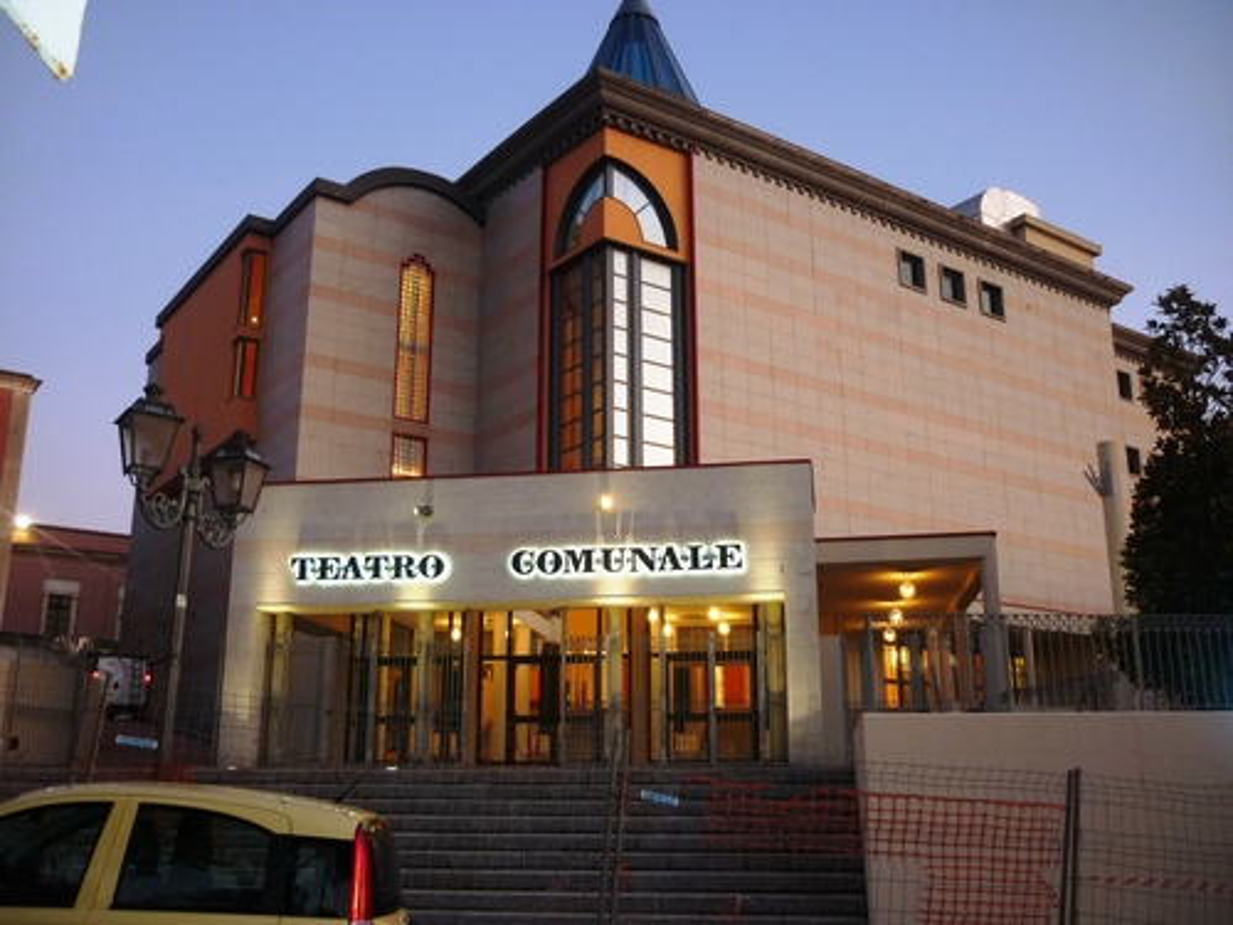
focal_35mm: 33
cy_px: 462
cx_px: 616
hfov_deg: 55.4
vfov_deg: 42.9
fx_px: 1175
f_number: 2.8
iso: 100
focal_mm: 5.5
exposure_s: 1/30
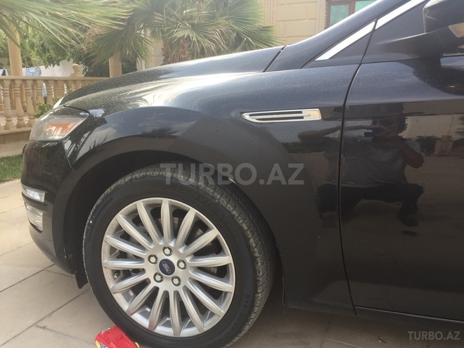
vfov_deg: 48.2
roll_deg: -1.1
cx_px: 232
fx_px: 389
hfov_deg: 61.7
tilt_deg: -11.6
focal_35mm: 29
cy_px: 174
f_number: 2.2
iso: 32
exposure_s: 1/482
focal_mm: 4.15
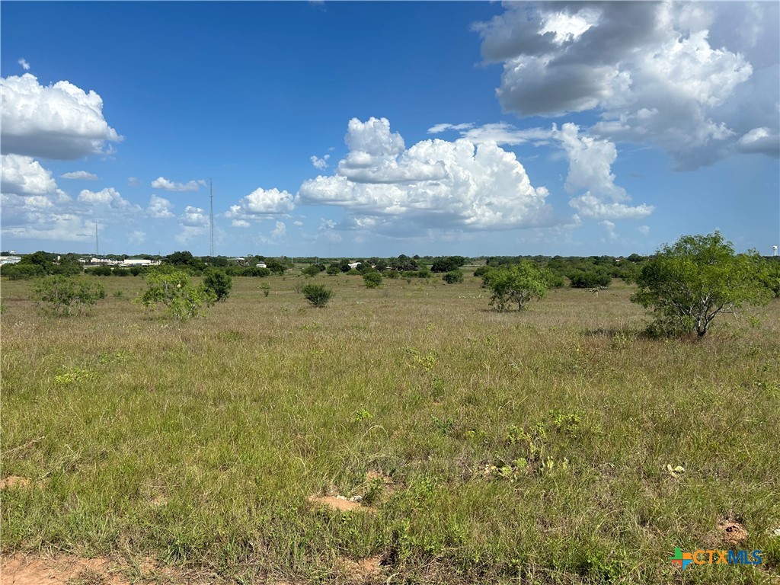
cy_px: 292
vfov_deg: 53.1
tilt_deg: -2.1
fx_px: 586
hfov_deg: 67.3
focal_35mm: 26
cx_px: 390
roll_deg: +0.6
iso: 50
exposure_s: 1/6211
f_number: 1.5
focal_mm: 5.7
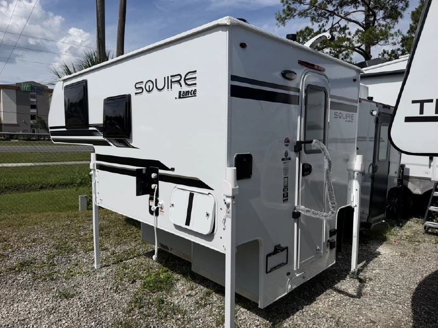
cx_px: 219
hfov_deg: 71.6
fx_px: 304
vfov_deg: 56.8
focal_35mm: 24
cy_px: 164
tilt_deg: -4.7
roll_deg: -1.5
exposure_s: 1/10309
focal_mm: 6.76
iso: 80
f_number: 1.78
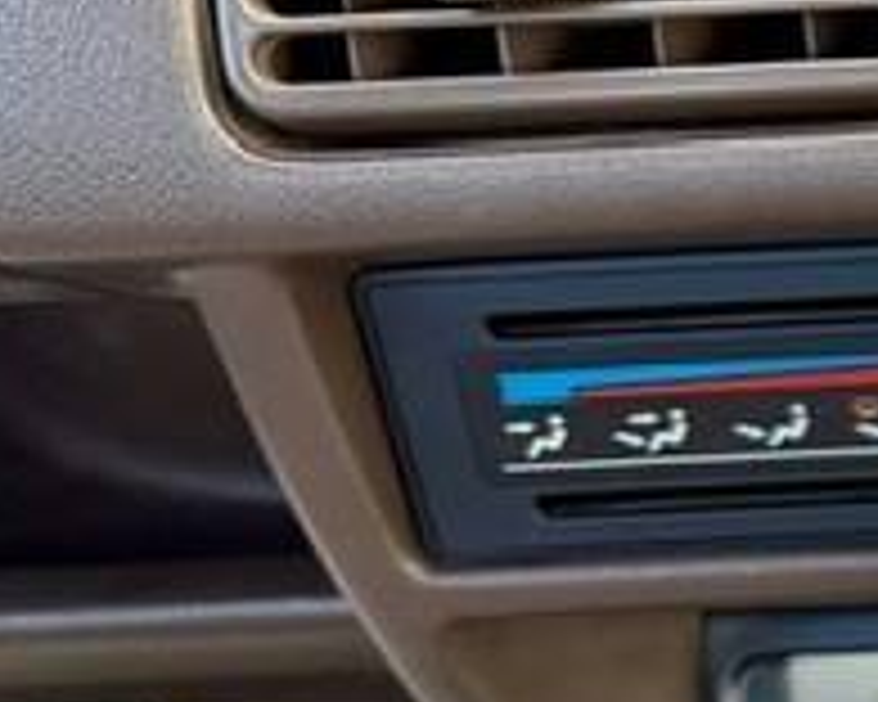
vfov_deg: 10.0
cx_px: 2693
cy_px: 256
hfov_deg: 9.5
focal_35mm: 154
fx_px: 4002
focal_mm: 6.76
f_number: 1.78
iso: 64
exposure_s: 1/121
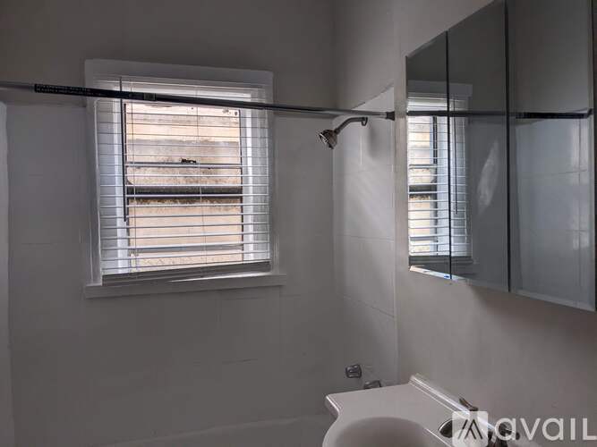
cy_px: 224
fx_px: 466
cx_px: 298
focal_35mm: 27
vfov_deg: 51.3
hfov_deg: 65.3
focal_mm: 4.38
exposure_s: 1/219
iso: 44
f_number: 1.73
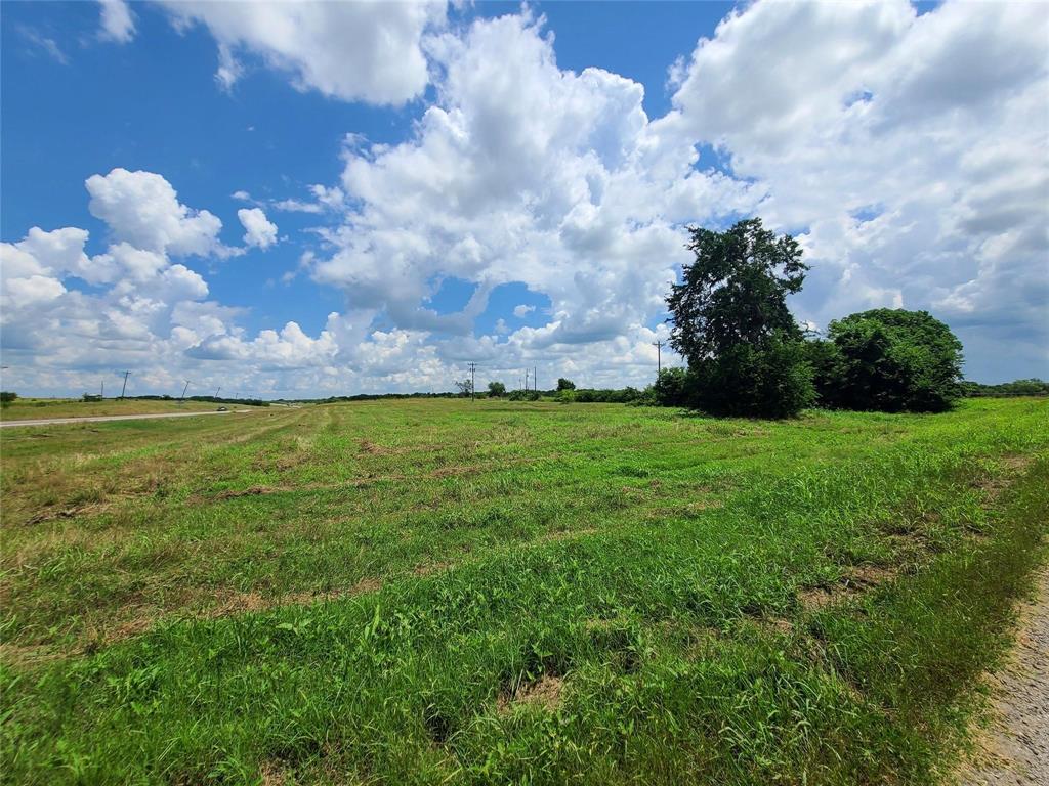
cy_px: 393
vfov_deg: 89.9
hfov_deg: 106.2
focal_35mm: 13
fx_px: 394
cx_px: 524
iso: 64
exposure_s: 1/3333
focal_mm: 2.2
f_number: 2.2
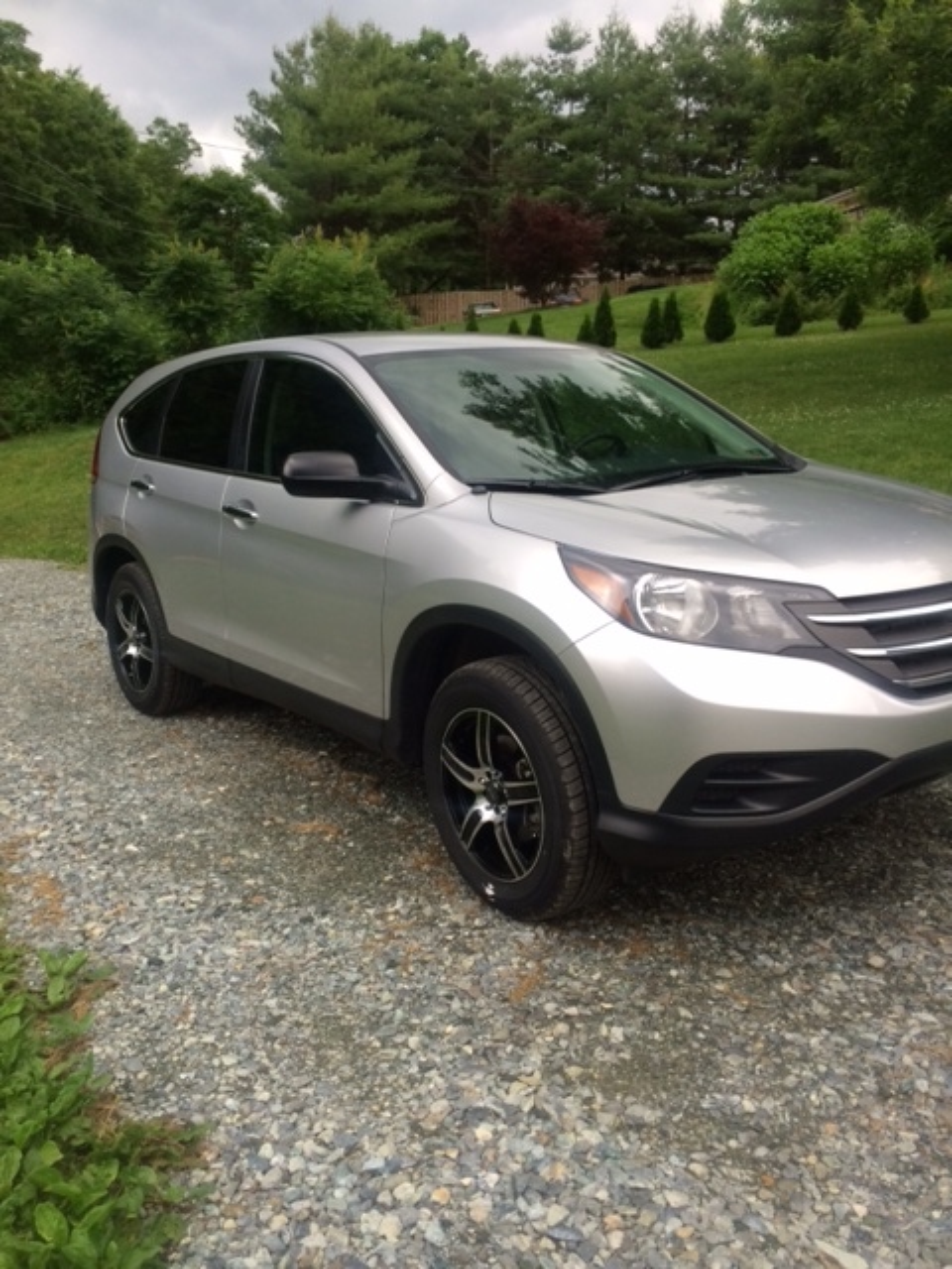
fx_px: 1100
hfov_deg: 46.8
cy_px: 634
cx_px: 476
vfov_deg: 60.0
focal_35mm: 30
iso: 40
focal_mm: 4.12
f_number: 2.2
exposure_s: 1/40
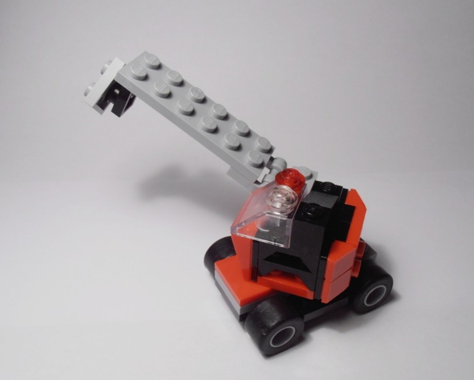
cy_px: 190
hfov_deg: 46.8
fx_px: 547
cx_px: 225
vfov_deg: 38.2
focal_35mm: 39
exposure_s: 1/80
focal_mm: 6.61
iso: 100
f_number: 3.9
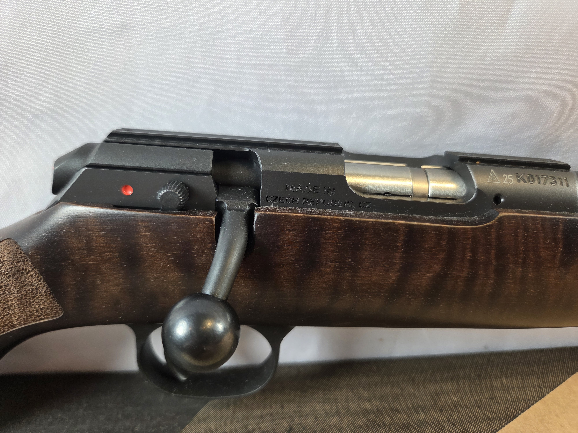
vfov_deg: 58.9
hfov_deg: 73.9
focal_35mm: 23
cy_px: 216
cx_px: 289
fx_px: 384
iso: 50
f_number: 1.8
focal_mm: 5.4
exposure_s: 1/120
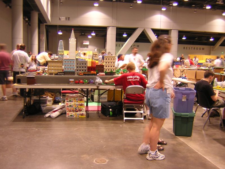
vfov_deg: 39.7
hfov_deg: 51.4
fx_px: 234
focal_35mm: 36
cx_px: 112
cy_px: 84
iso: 103
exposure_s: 1/3.7
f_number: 2.6
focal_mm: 4.7
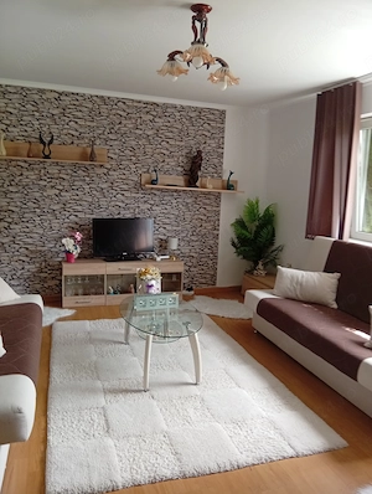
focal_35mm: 27
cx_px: 186
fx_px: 386
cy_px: 247
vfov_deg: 65.2
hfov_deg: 51.5
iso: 80
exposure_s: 1/50
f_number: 1.8
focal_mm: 3.84
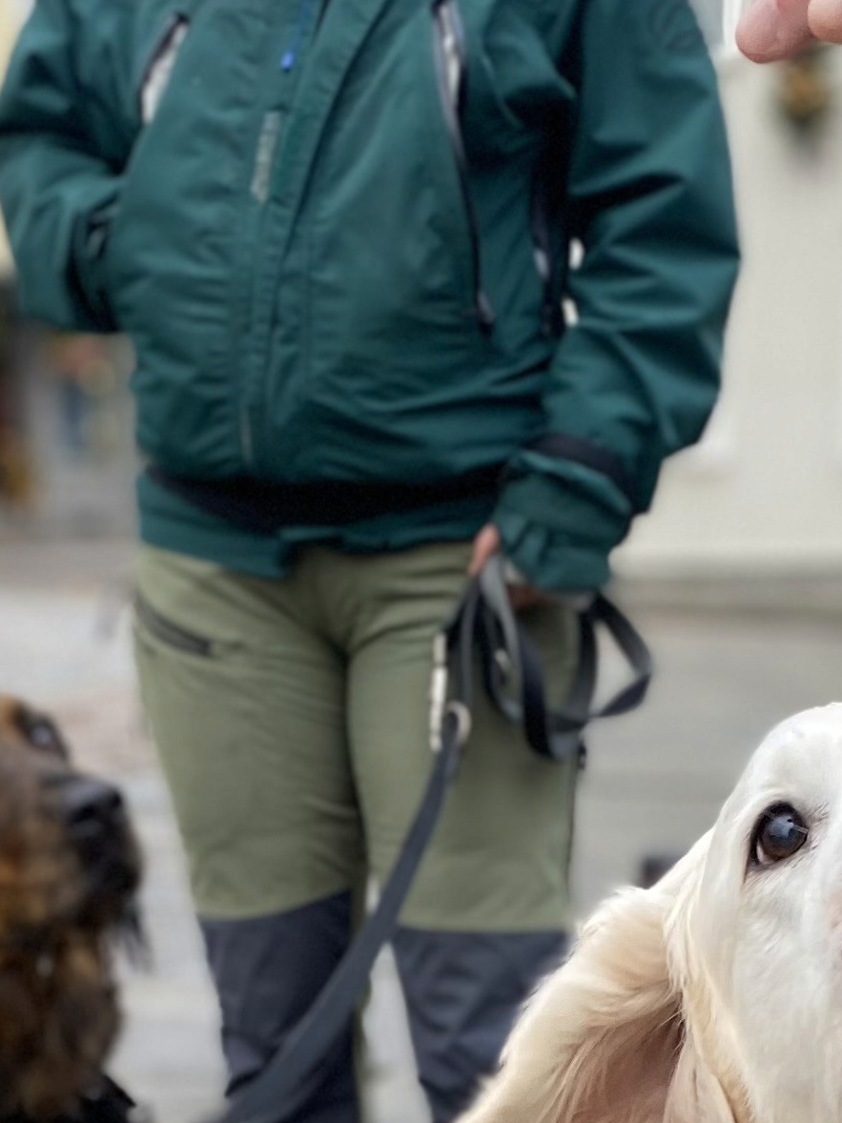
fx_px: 2887
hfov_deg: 16.6
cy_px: 1465
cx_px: 504
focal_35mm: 89
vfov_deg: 20.2
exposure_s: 1/122
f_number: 1.8
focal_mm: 4.25
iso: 64
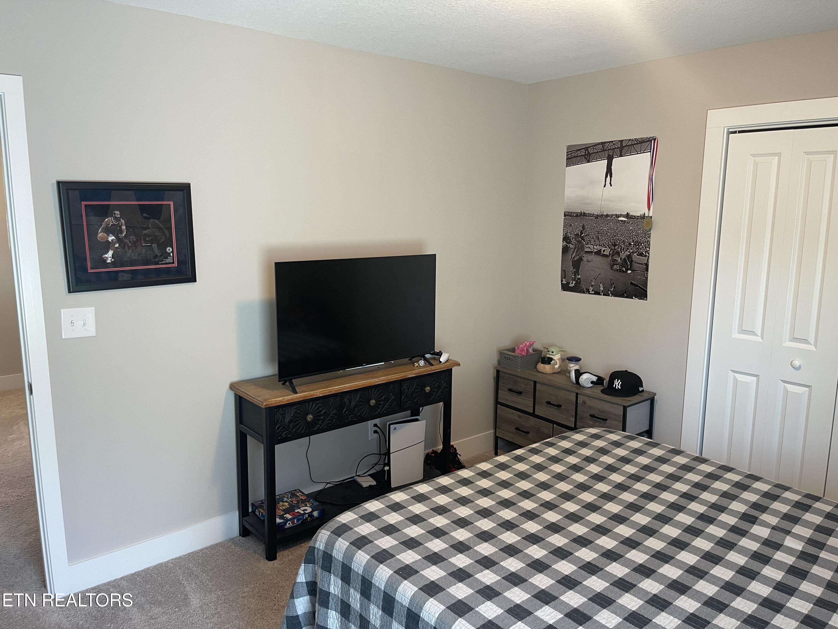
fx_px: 605
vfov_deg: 54.9
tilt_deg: -10.0
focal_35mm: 25
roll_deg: -0.4
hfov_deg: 69.4
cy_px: 314
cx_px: 419
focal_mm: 5.1
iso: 125
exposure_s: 1/60
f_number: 1.6
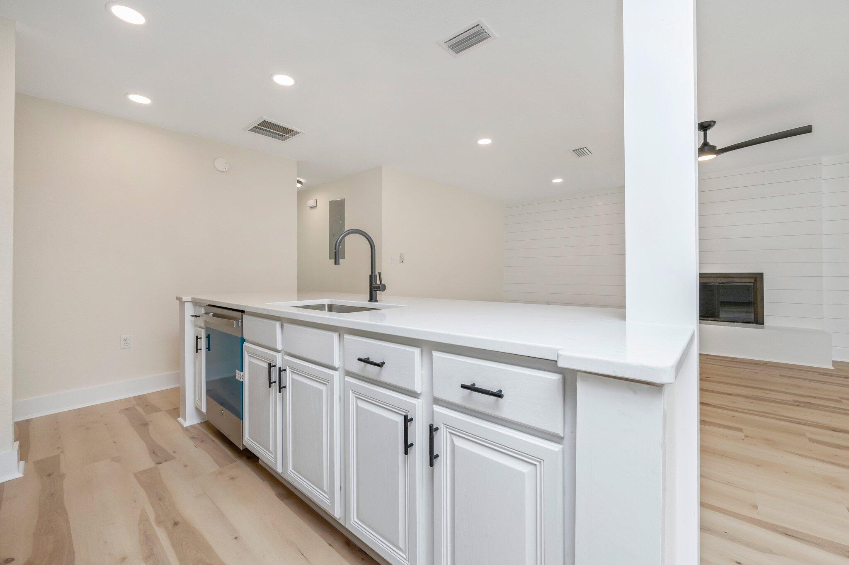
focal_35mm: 14
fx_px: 330
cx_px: 424
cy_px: 282
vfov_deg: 81.1
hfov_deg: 104.3
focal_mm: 14
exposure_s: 1/100
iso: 400
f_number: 9
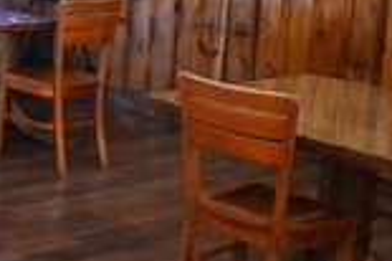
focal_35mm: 99
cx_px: -291
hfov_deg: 17.3
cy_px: -10
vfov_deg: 13.6
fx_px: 1077
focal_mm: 24
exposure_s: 1/60
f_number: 4
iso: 3600
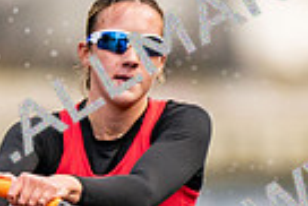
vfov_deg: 0.4
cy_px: 271
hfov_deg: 0.5
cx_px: 77
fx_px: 32871
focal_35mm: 3838
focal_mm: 600
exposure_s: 1/2500
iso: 450
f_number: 4
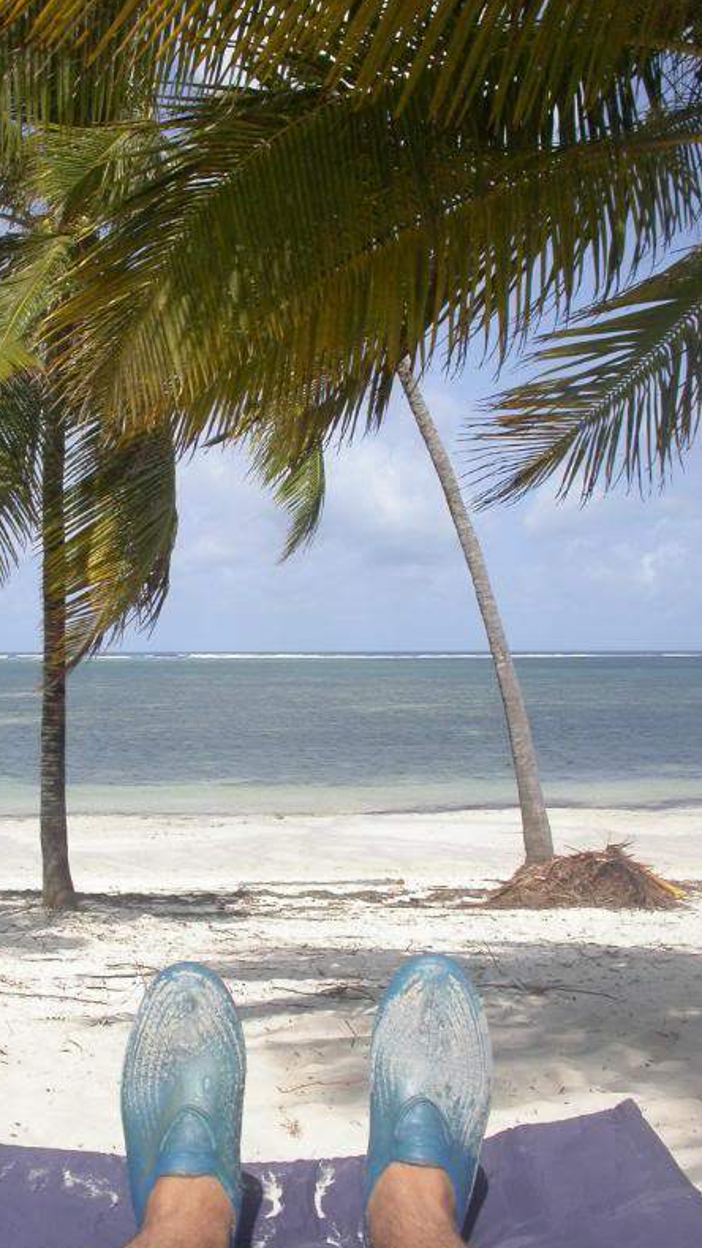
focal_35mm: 42
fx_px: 1389
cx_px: 229
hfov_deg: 28.2
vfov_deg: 48.4
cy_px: 626
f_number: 7.5
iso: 100
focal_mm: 7.85
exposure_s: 1/357
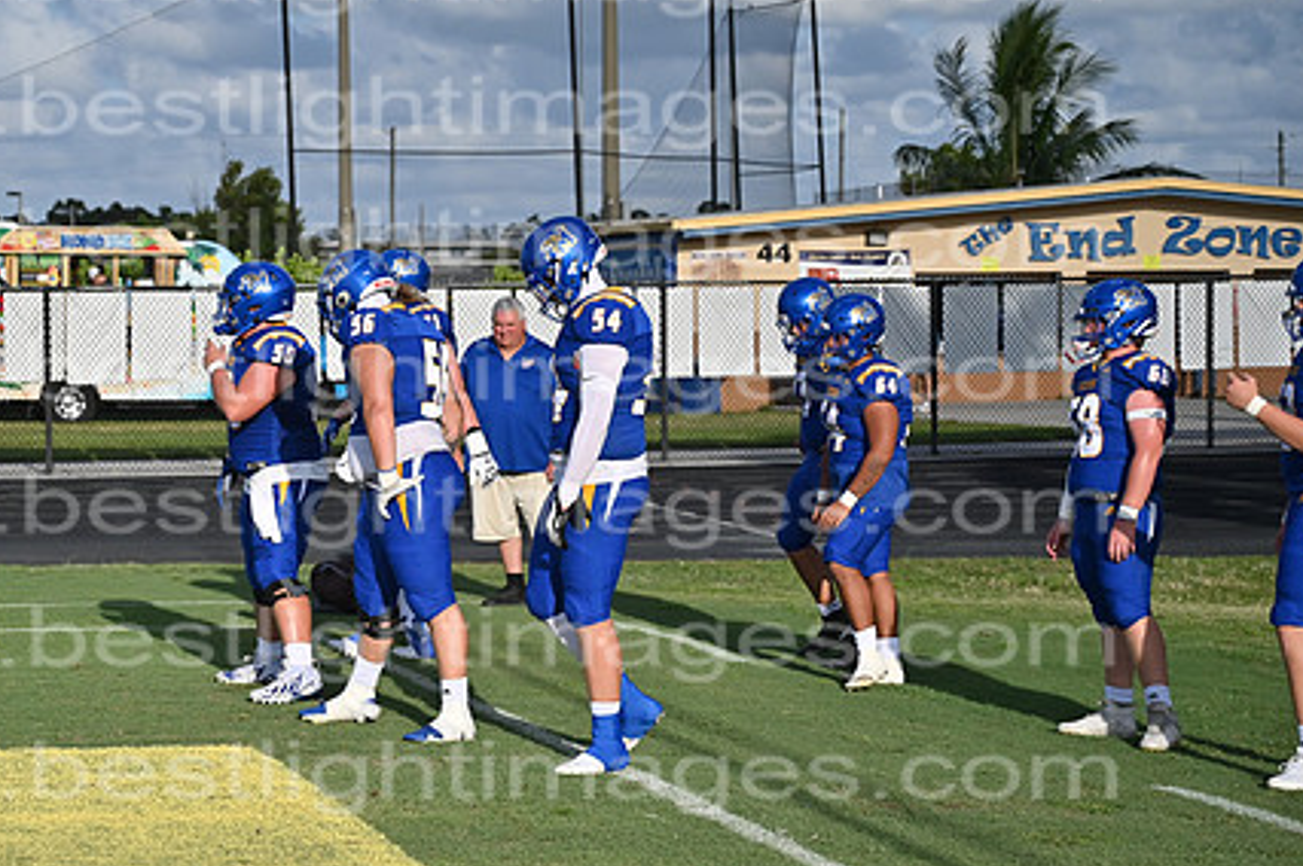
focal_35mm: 95
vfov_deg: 14.4
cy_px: 445
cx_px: 427
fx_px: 3436
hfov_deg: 21.4
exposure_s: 1/8000
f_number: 4
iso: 450
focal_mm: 70
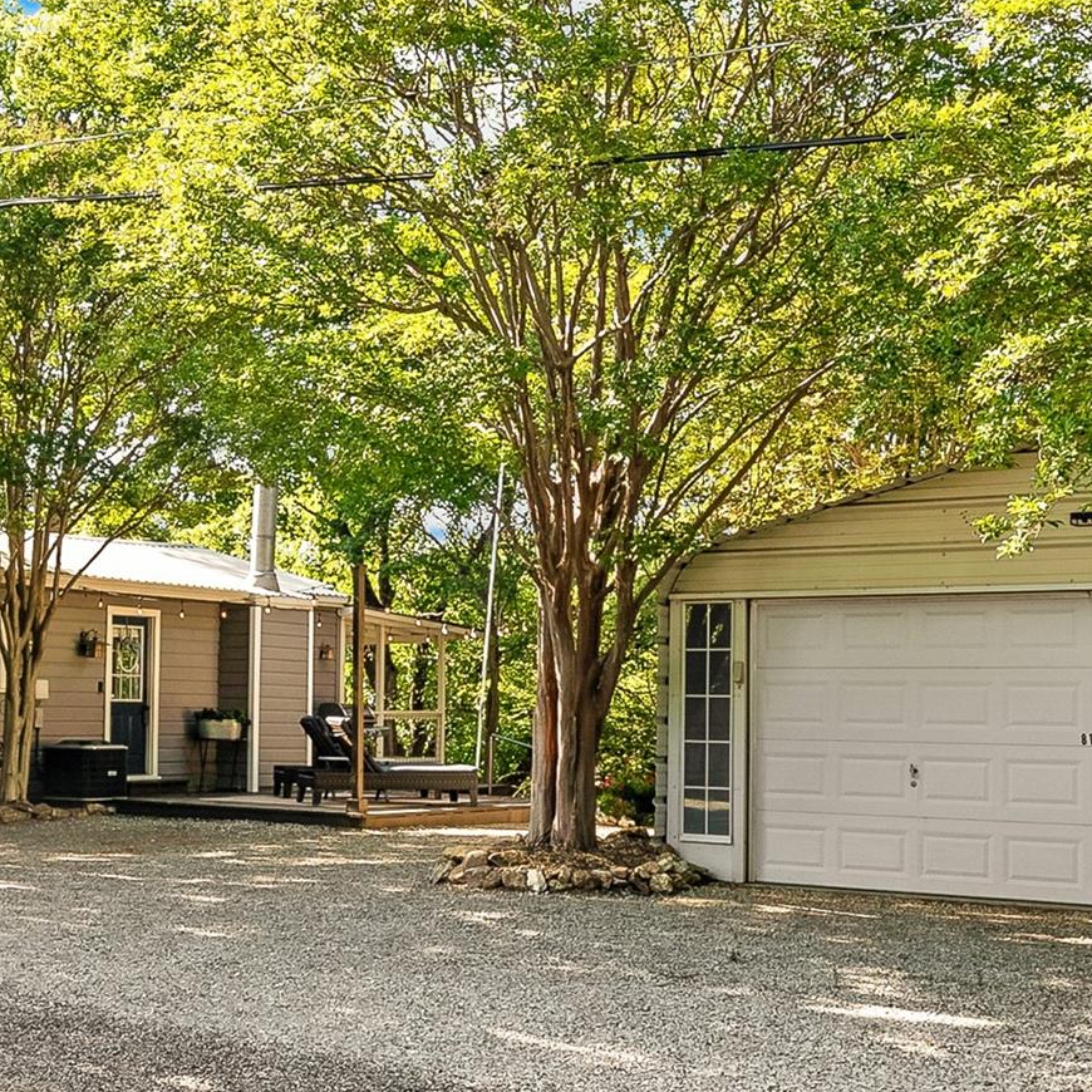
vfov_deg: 33.8
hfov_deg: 33.7
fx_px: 1785
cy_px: 684
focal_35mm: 50
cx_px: 363
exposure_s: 1/25
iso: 125
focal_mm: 17
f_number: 11
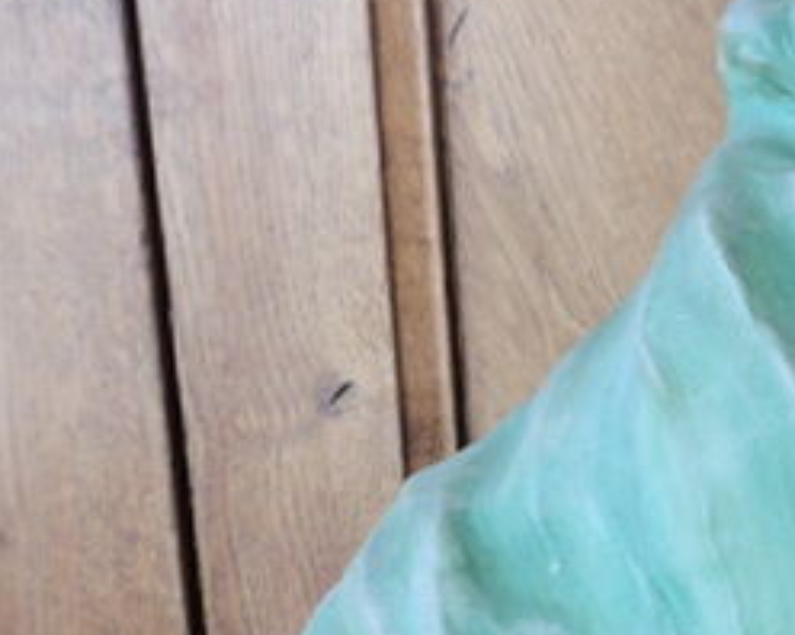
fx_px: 1481
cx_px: 1010
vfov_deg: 23.4
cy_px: 593
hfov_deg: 26.0
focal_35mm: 63
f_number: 3.3
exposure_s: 1/60
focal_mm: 4.4
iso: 160
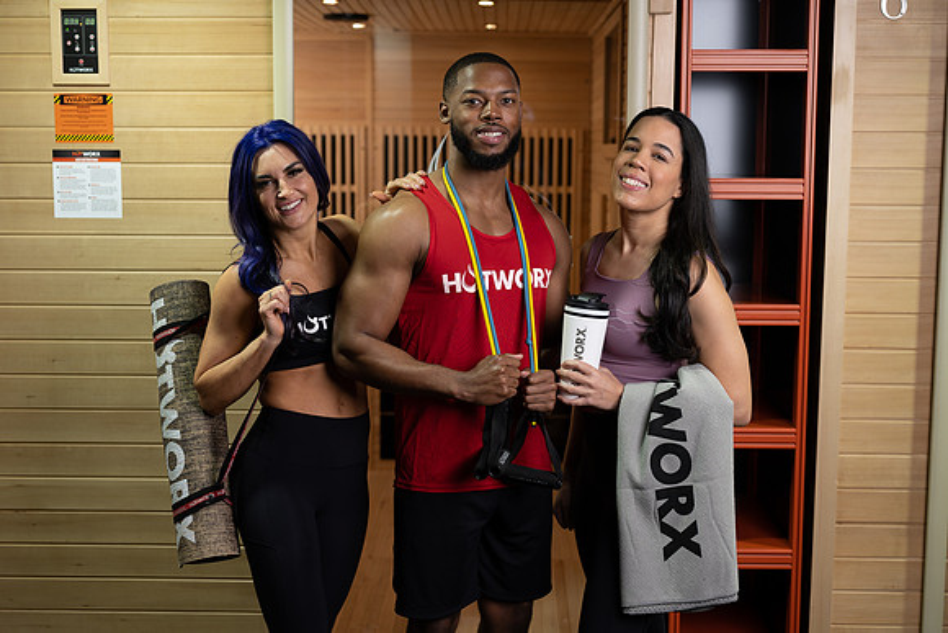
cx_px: 474
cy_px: 316
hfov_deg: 39.6
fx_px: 1317
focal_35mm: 50
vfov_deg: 27.0
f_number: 2.8
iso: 200
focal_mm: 50
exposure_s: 1/125
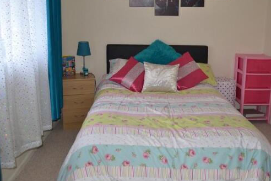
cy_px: 69
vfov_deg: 36.7
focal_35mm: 36
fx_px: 271
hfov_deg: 52.8
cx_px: 160
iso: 800
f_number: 3.5
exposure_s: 1/60
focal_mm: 18
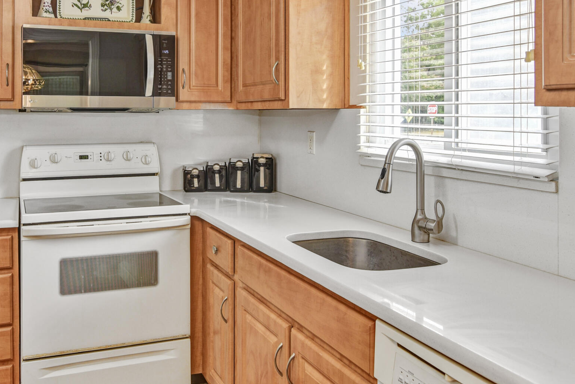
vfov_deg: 39.2
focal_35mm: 33
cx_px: 199
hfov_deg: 56.2
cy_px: 107
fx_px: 527
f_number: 5.6
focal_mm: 17
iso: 320
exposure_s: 1/60
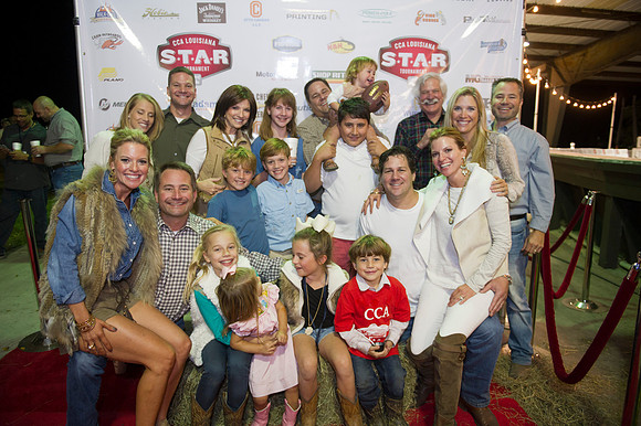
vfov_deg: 53.1
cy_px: 213
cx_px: 320
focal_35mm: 24
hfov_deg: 73.8
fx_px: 427
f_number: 2.8
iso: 1250
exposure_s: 1/60
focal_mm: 24
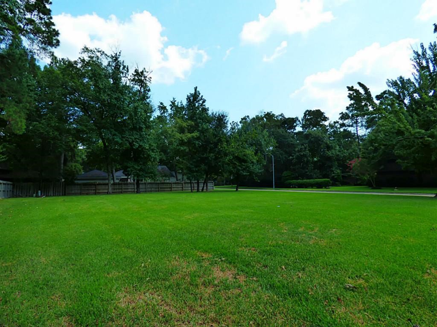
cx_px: 218
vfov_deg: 66.0
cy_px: 164
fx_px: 252
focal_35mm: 20
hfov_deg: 81.7
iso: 200
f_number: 3.5
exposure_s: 1/800
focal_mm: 3.58
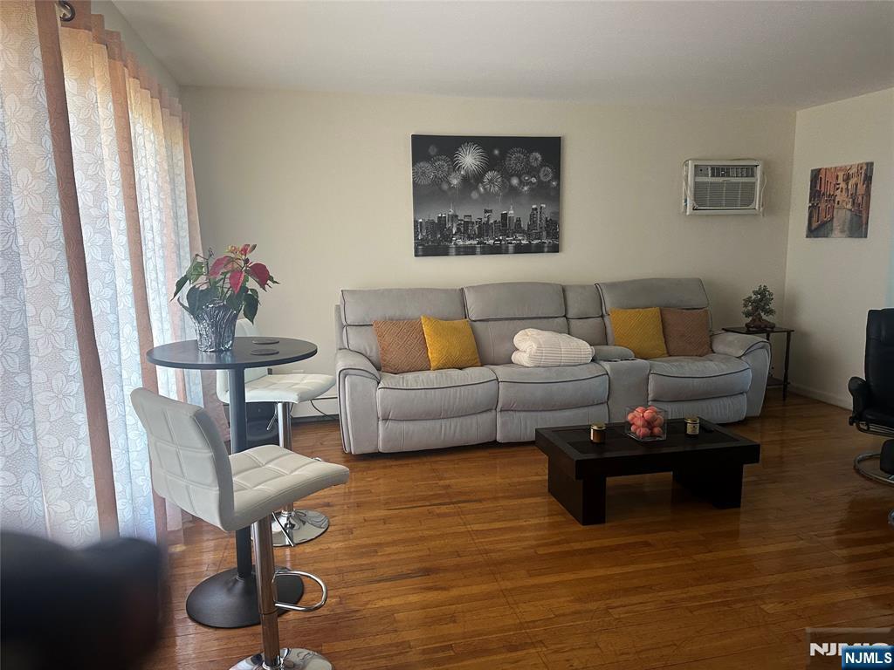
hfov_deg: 71.6
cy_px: 335
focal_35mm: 24
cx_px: 447
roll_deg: +0.9
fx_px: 620
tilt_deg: -8.5
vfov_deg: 56.8
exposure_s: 1/60
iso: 320
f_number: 1.78
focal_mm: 6.86
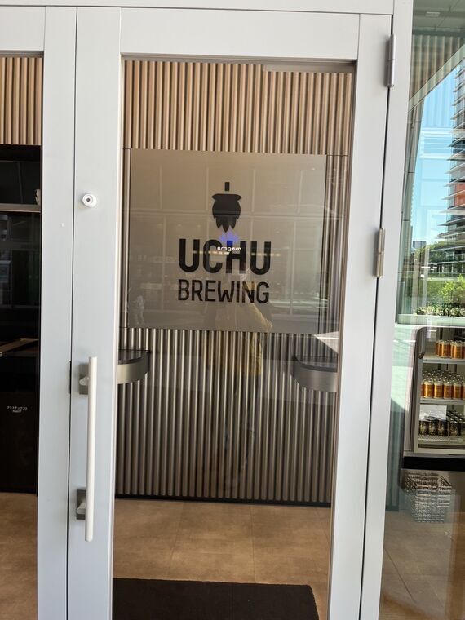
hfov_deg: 53.1
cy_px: 310
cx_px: 232
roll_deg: -1.4
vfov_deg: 67.3
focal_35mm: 26
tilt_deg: -5.9
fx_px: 466
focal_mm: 5.1
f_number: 1.6
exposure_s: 1/178
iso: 40
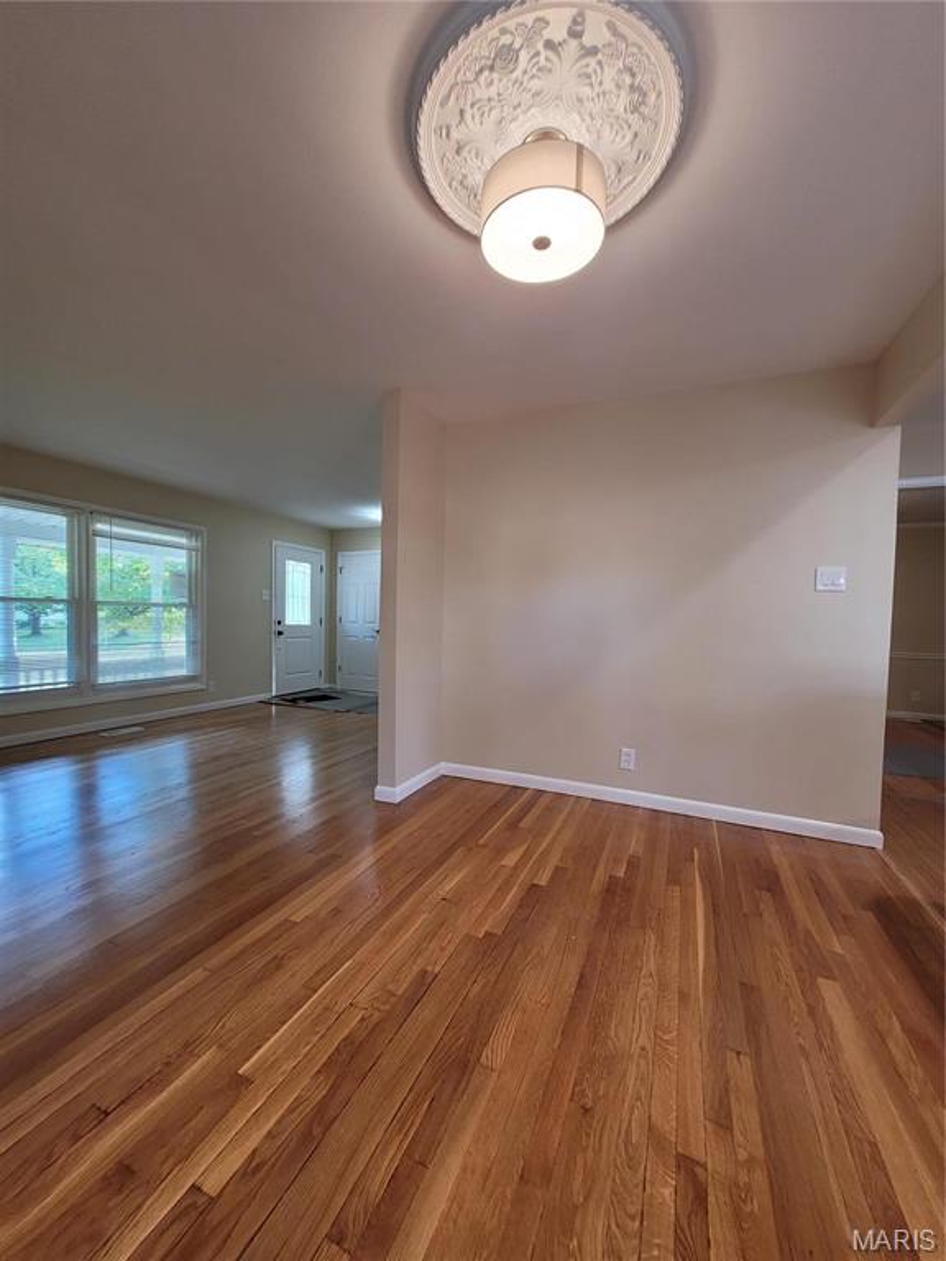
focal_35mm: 13
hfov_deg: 89.9
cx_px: 473
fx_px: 474
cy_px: 630
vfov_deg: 106.2
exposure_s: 1/59
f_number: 2.2
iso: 160
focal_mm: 1.74
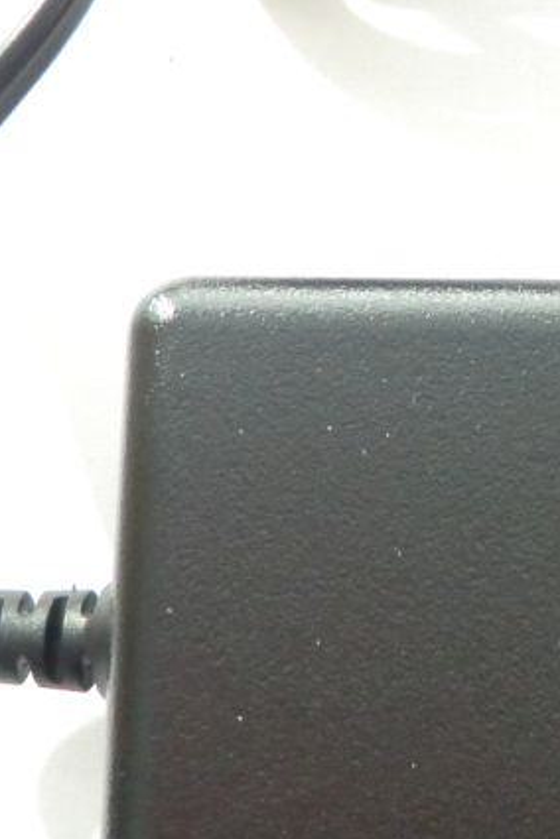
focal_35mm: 125
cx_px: 816
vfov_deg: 16.3
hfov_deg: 10.6
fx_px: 2916
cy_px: 185
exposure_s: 1/30
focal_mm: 7.1
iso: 400
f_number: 3.8
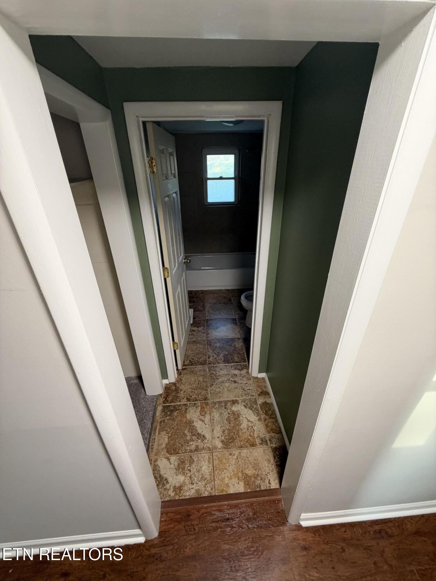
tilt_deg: -27.6
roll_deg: +1.7
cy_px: 290
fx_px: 235
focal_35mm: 14
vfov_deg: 102.1
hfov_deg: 85.7
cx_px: 218
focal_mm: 2.22
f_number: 2.2
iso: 250
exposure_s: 1/60
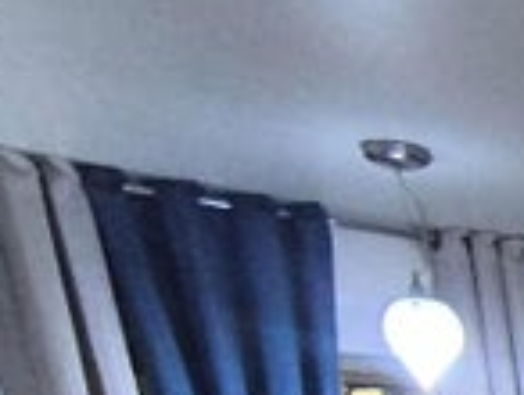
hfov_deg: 17.6
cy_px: 736
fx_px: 1061
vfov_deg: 16.9
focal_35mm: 70
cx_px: 1095
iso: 400
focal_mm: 1.65
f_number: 2.2
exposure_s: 1/50
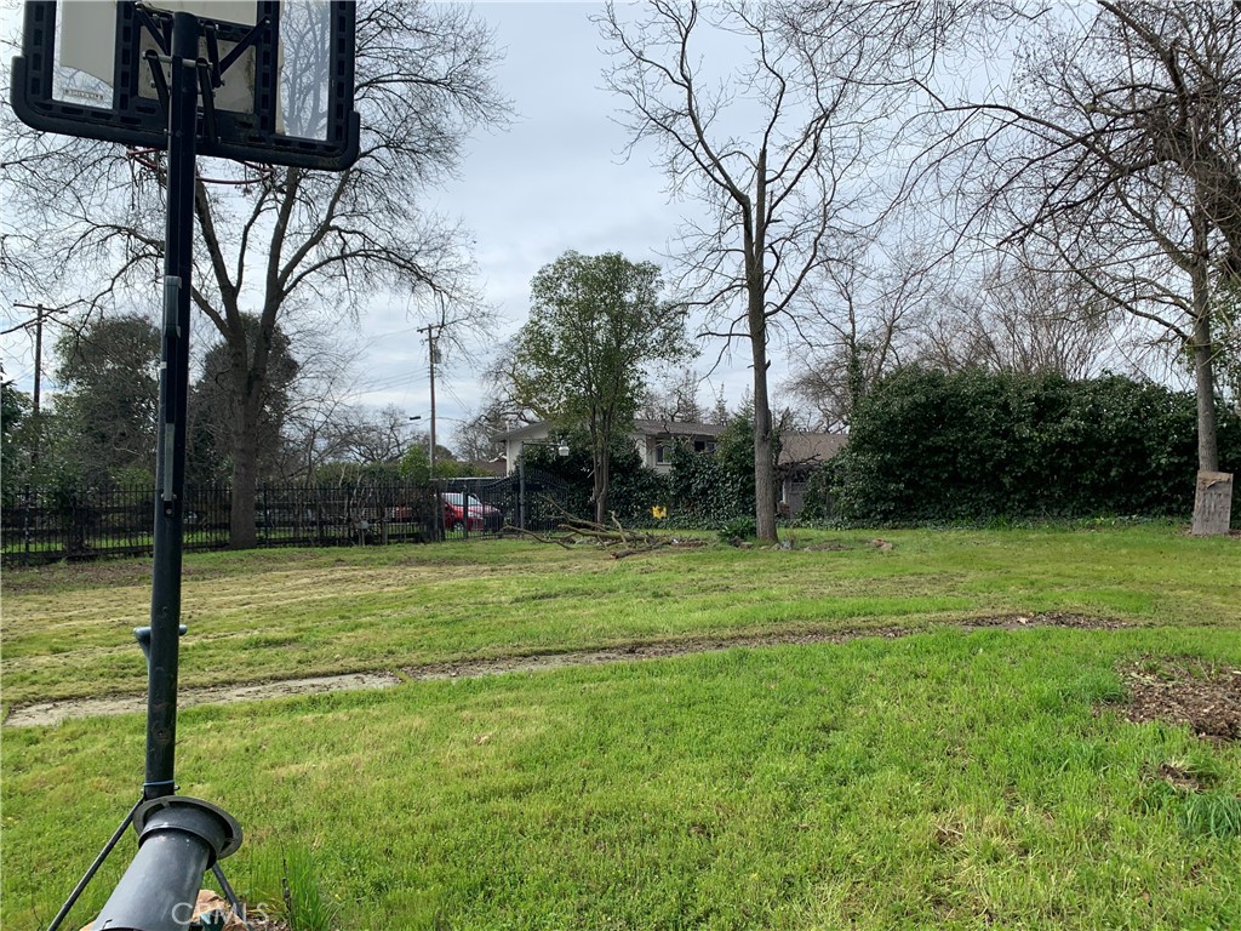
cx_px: 620
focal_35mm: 26
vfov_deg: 53.1
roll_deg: +0.1
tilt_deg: +0.7
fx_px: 932
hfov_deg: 67.3
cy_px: 466
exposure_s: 1/2611
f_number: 1.8
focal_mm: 4.25
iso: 25
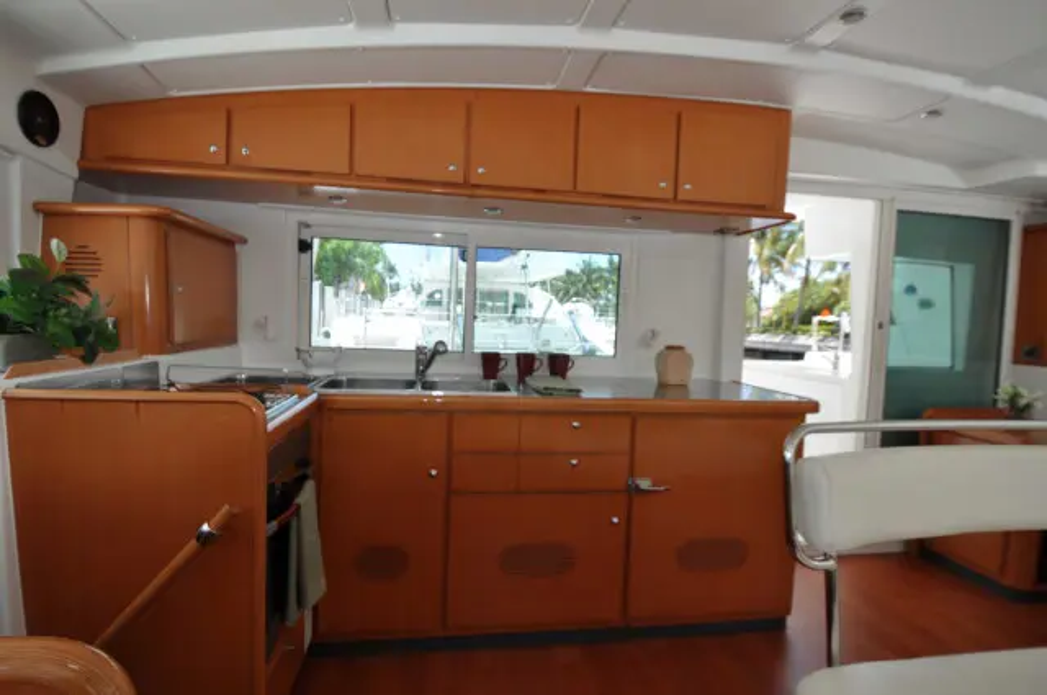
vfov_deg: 71.9
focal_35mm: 16
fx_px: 479
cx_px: 524
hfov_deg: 95.1
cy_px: 348
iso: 200
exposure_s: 1/200
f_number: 5.6
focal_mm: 11
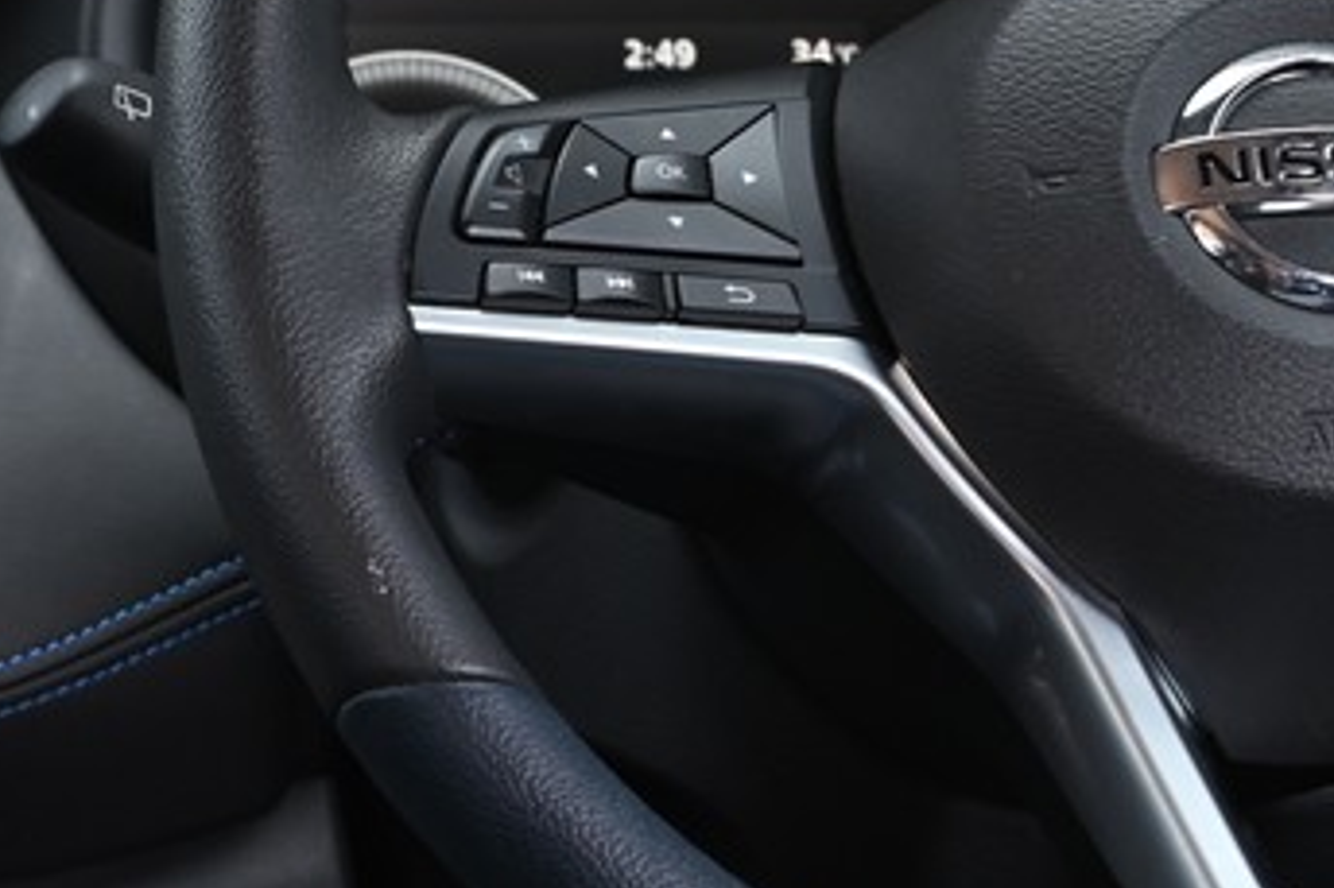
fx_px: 5926
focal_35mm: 160
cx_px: -783
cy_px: 745
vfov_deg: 8.5
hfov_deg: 12.1
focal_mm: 50
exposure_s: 1/30
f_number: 6.3
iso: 560
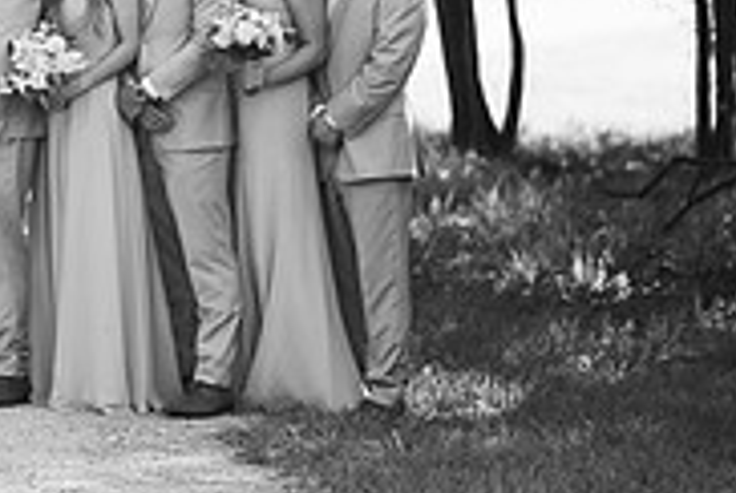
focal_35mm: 271
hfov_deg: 7.5
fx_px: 5549
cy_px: -111
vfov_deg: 5.1
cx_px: -384
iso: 100
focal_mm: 85
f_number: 1.8
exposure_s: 1/800
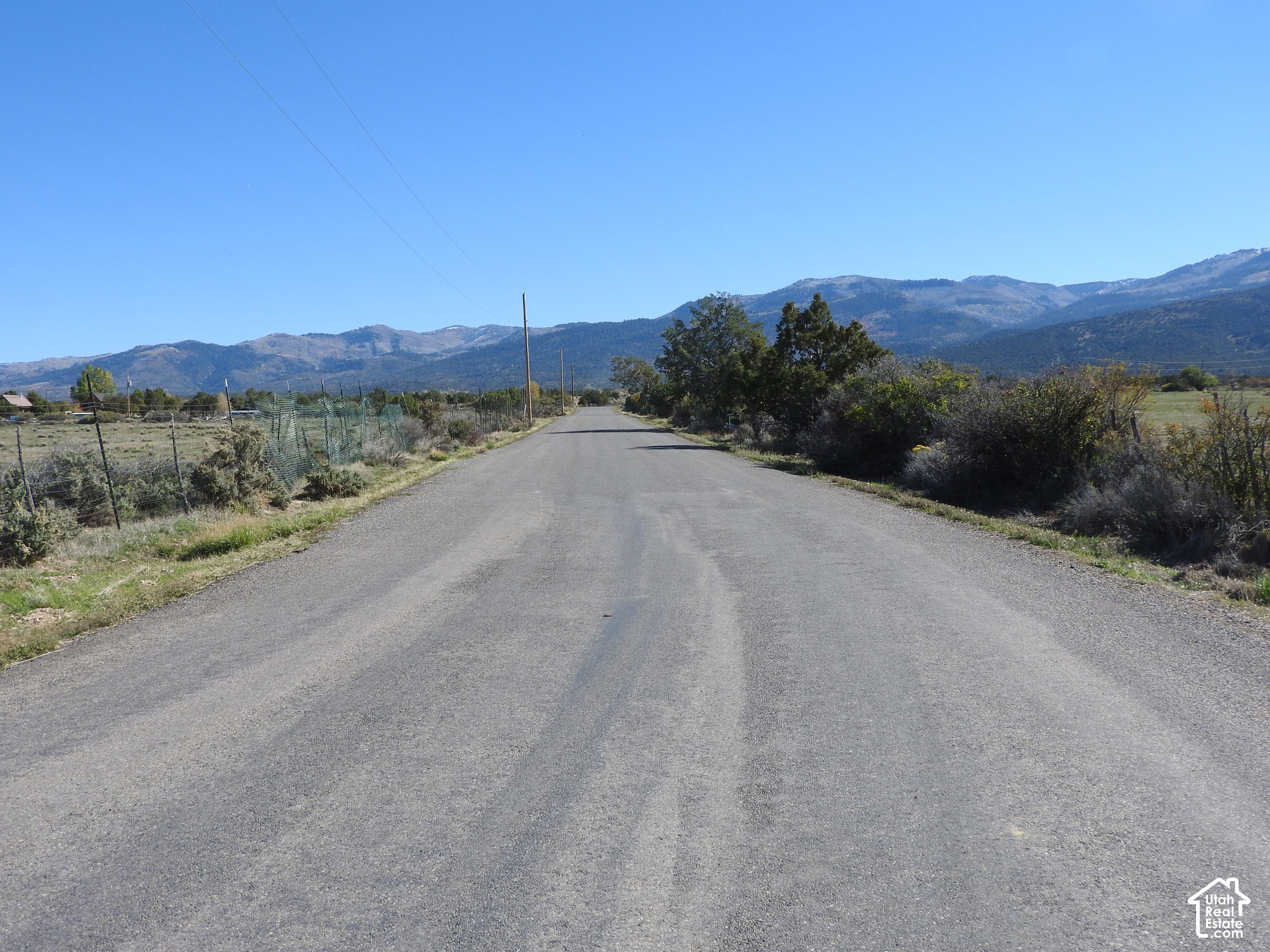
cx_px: 635
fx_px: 1211
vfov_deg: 42.9
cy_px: 476
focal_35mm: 33
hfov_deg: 55.4
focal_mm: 5.9
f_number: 3.6
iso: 100
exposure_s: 1/1000
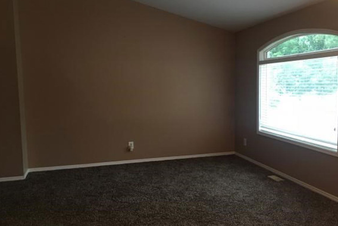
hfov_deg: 55.7
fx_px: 319
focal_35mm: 34
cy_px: 116
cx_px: 187
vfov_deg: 38.9
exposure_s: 1/15
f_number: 2.2
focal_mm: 4.15
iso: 50
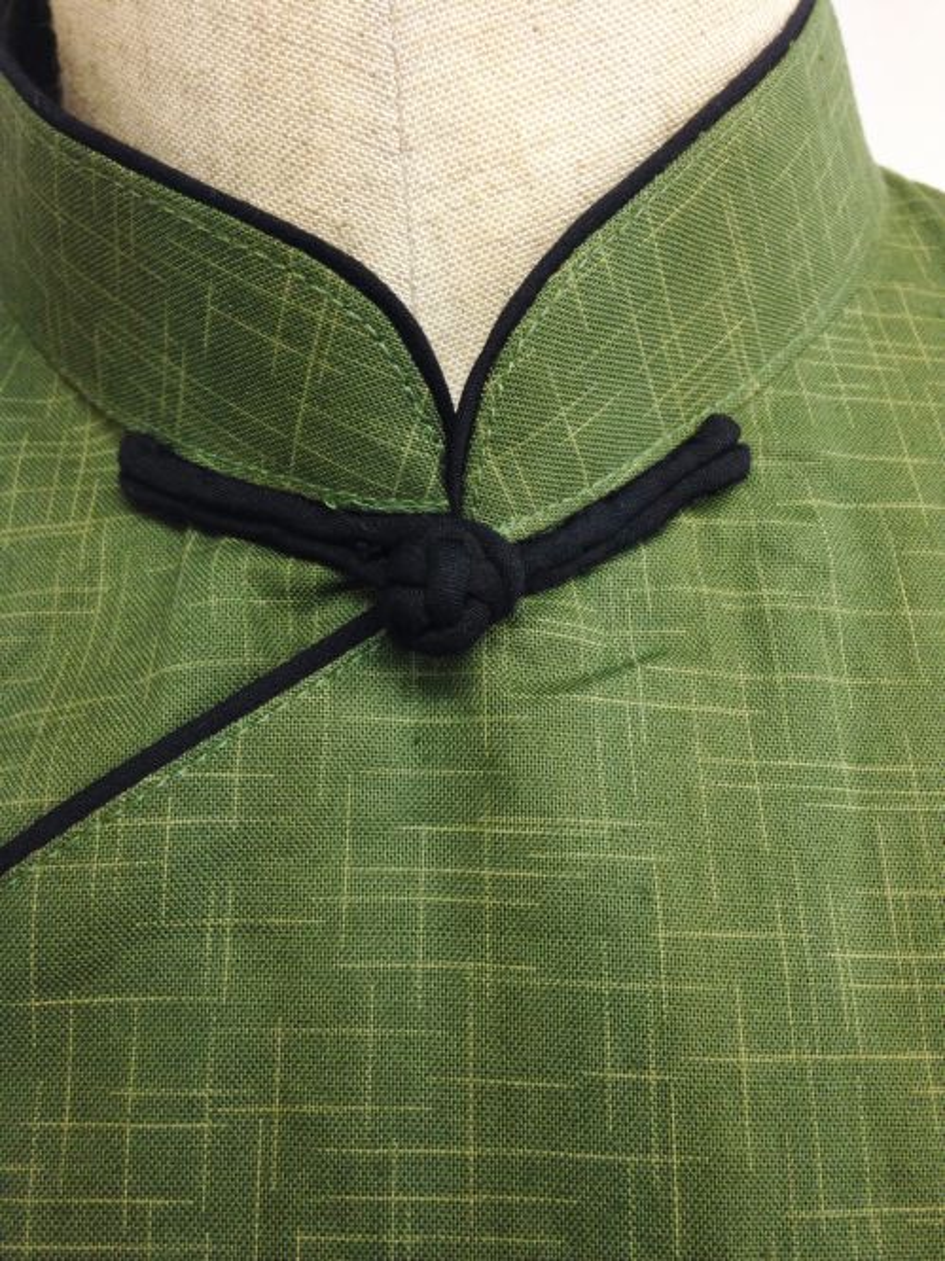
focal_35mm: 33
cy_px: 630
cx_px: 472
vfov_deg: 55.4
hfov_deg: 42.9
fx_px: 1202
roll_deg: +2.2
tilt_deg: -14.6
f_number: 2.4
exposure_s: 1/30
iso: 100
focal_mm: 4.12
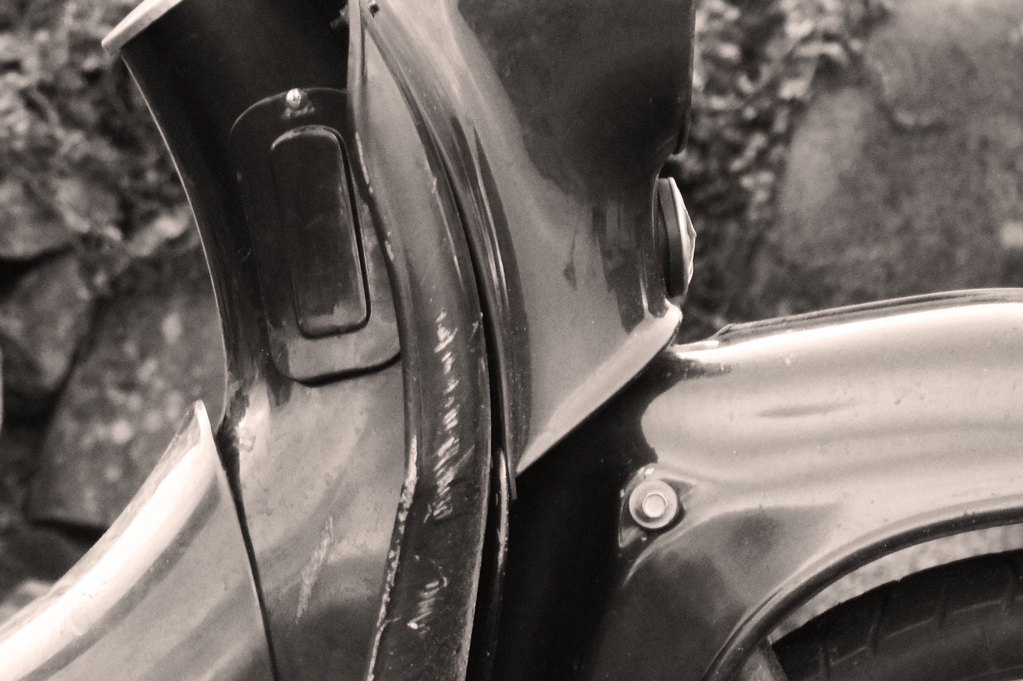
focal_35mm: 597
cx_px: 287
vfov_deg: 2.3
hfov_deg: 3.5
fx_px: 16954
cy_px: 578
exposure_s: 1/60
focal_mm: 200
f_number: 6.3
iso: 1600
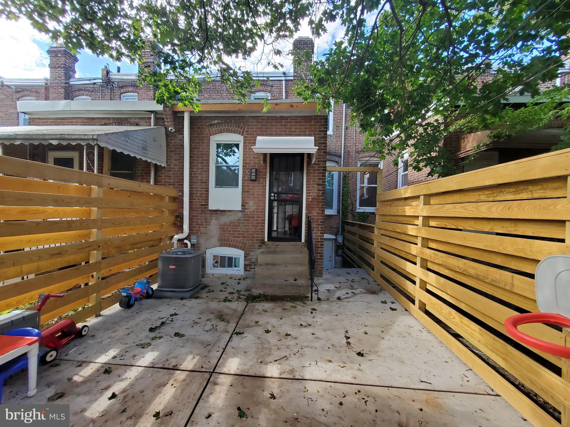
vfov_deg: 89.9
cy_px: 214
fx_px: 214
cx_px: 285
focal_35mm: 13
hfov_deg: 106.2
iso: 64
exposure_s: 1/110
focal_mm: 1.8
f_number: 2.2
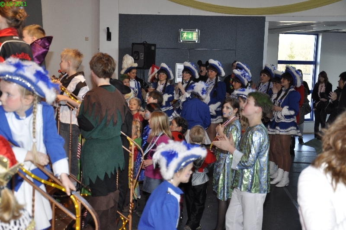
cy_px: 115
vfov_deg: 25.7
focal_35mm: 52
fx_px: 504
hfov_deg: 37.9
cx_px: 173
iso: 400
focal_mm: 35
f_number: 5
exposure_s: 1/60
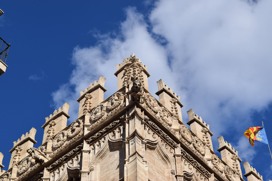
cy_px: 90
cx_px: 136
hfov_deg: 24.6
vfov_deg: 16.6
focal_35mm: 82
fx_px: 623
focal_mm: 55
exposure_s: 1/500
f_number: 11
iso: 200
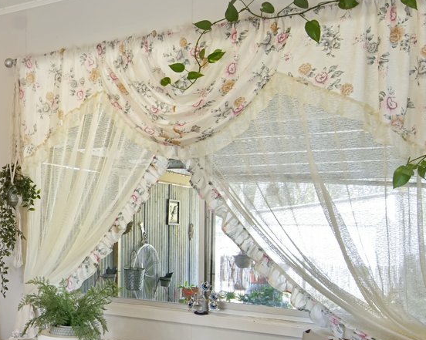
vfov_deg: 30.7
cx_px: 7
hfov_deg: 34.8
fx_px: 617
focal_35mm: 49
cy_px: 213
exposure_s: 1/20
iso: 800
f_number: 8
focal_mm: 15
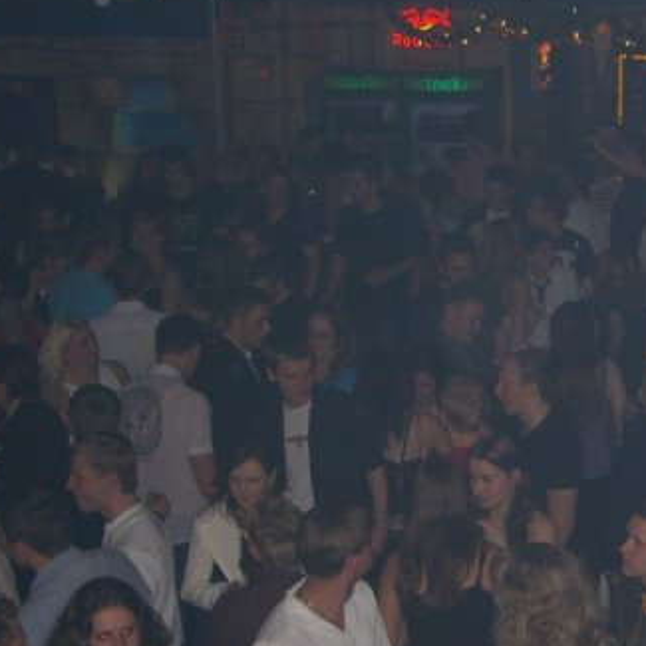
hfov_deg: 22.5
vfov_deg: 23.0
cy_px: 433
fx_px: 1584
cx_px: 570
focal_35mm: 75
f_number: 3.1
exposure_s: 1/60
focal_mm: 9.5
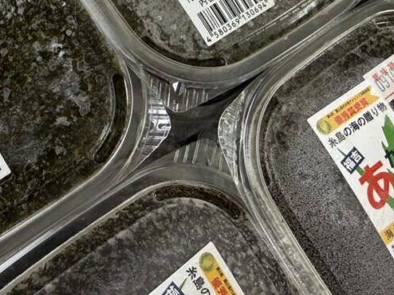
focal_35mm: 51
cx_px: 195
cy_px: 23
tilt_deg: -64.3
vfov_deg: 27.4
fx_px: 580
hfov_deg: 37.5
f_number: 2.2
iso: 320
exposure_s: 1/120
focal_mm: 2.22
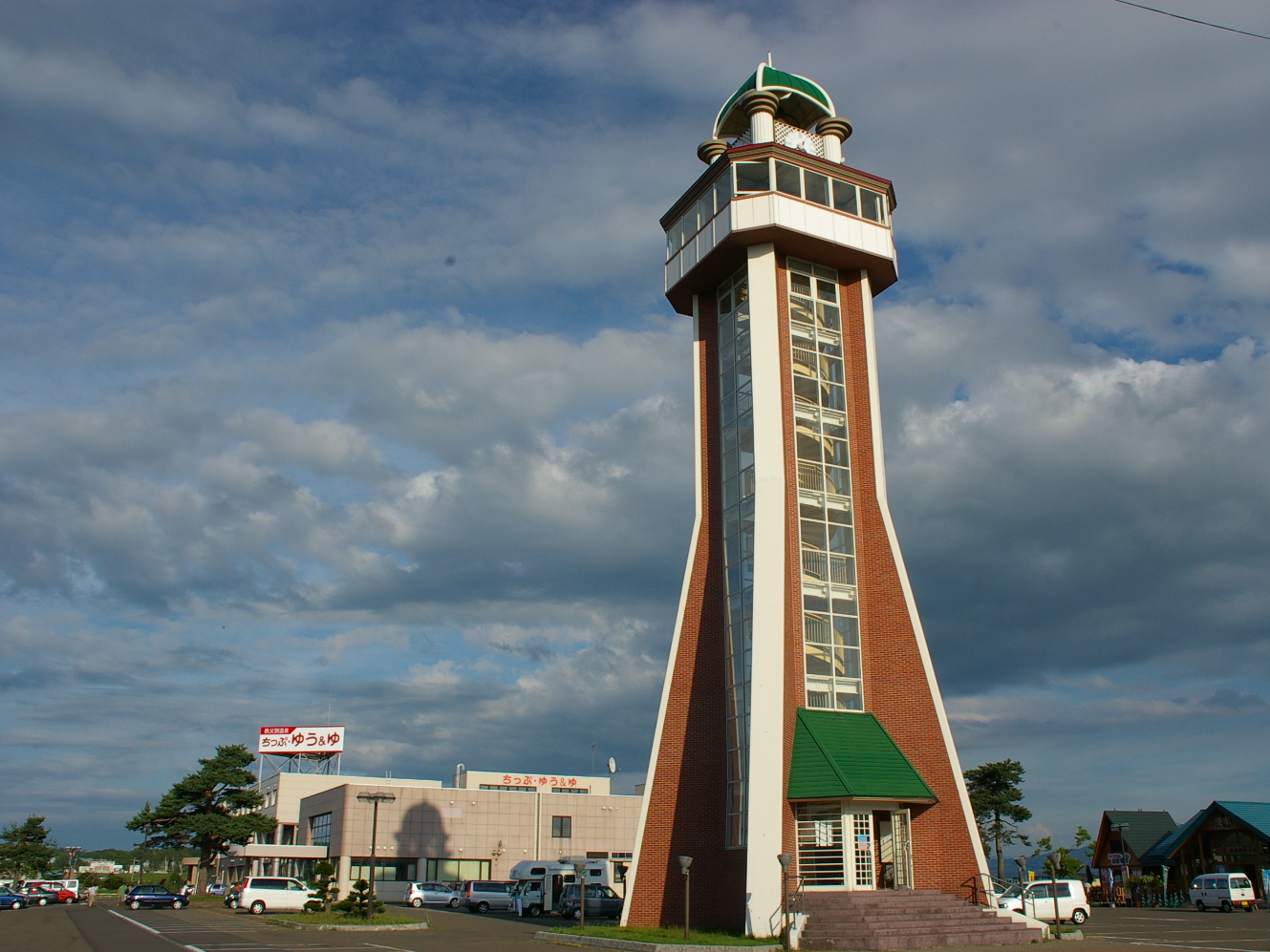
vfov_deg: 46.8
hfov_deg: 59.9
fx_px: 1101
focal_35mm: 30
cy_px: 485
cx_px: 662
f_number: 13
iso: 200
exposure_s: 1/60
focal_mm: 18
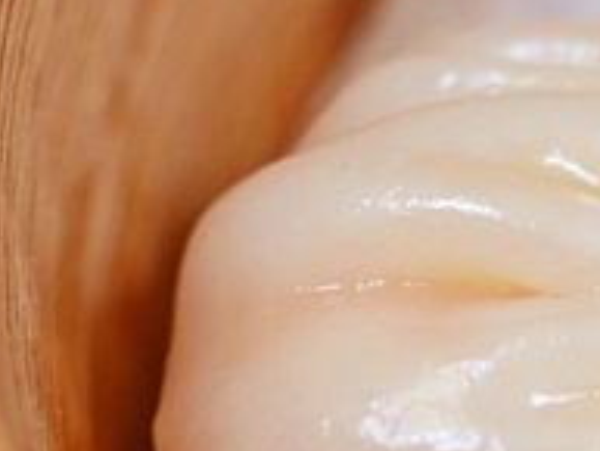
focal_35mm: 259
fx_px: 4492
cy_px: 235
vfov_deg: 5.7
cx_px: 1368
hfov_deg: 7.2
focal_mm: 25
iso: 200
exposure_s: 1/160
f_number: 1.8
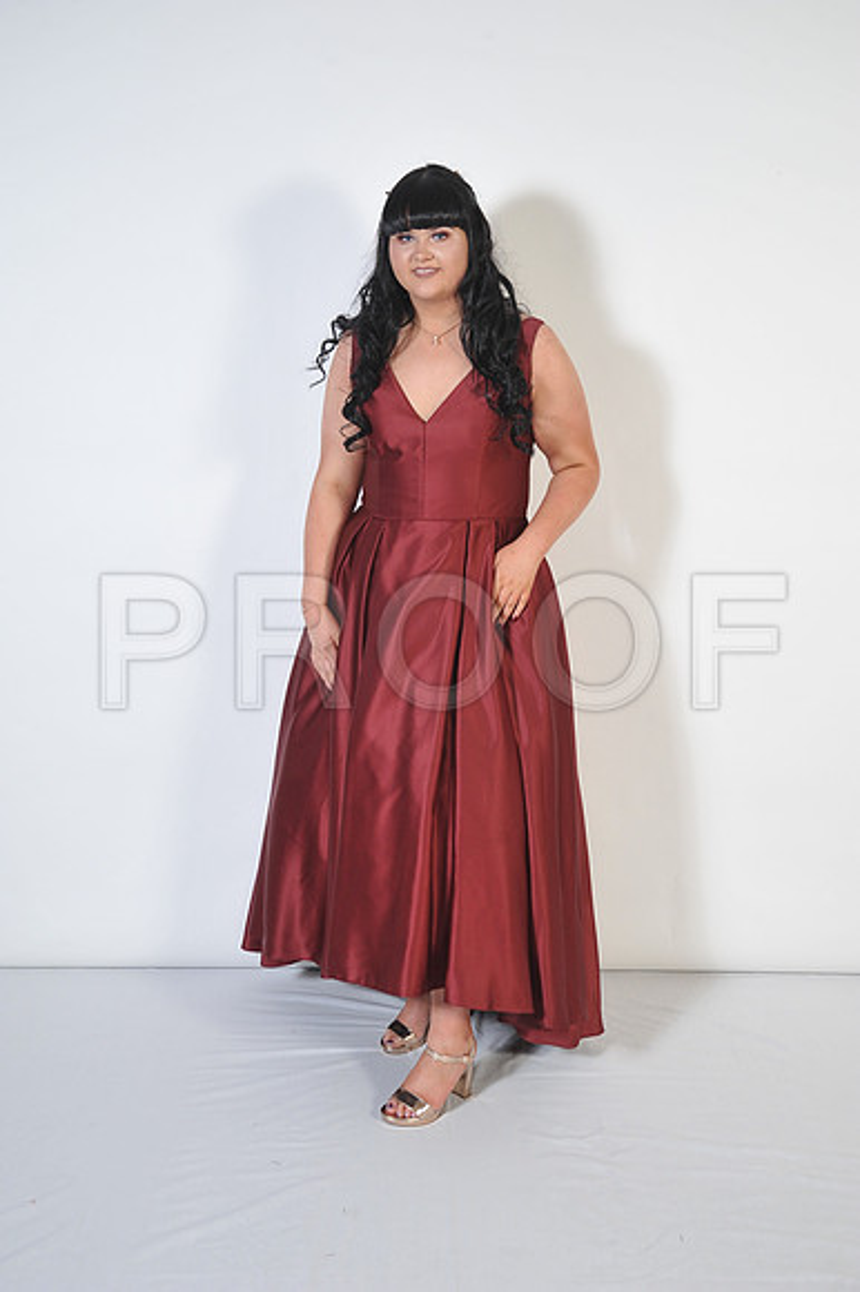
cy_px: 646
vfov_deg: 48.5
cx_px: 430
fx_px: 1435
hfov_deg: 33.4
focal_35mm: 40
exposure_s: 1/60
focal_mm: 40
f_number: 7.1
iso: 1000
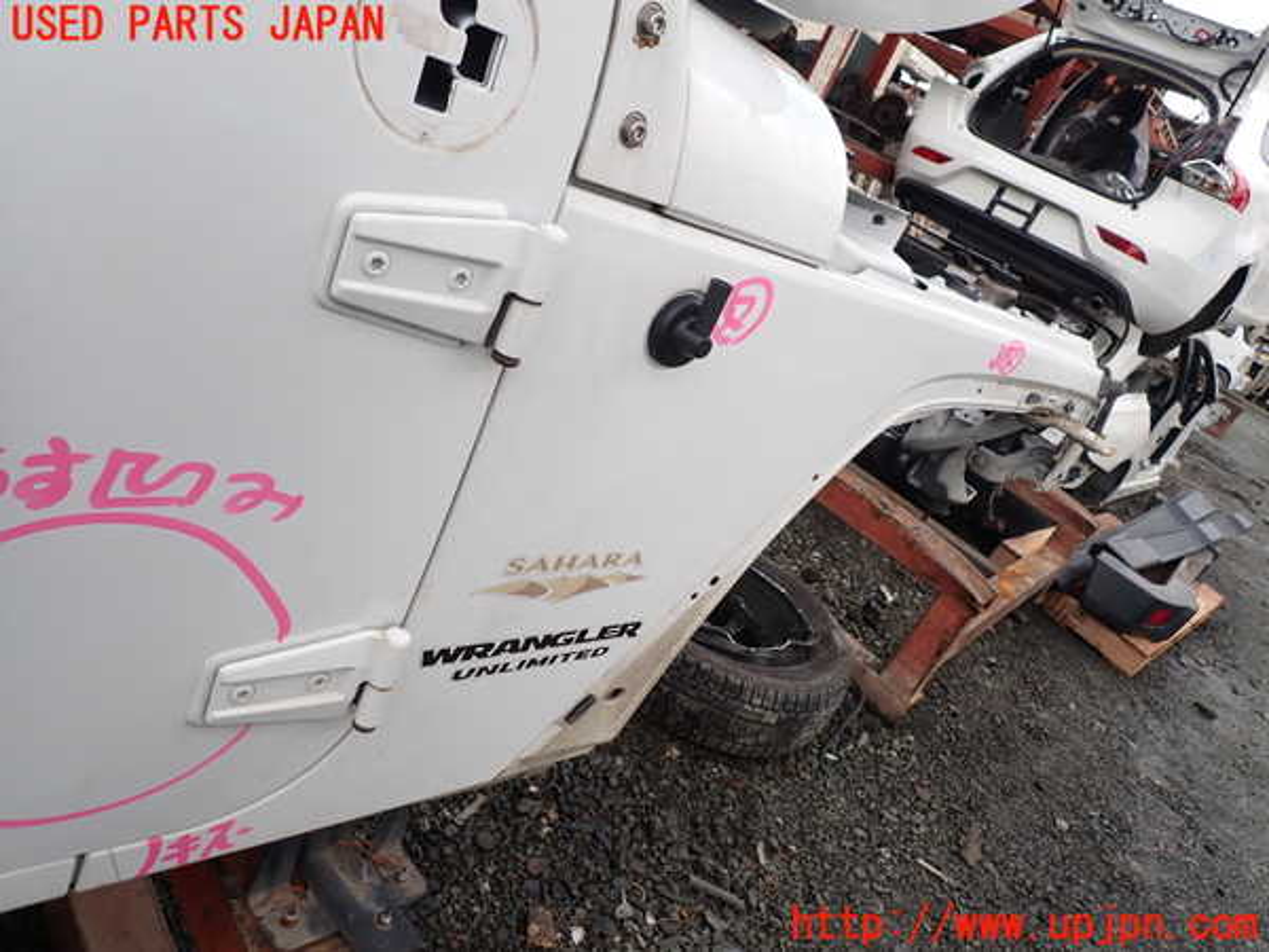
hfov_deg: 69.4
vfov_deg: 54.9
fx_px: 916
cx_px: 634
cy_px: 476
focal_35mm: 25
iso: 100
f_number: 2.8
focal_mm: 4.5
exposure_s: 1/400
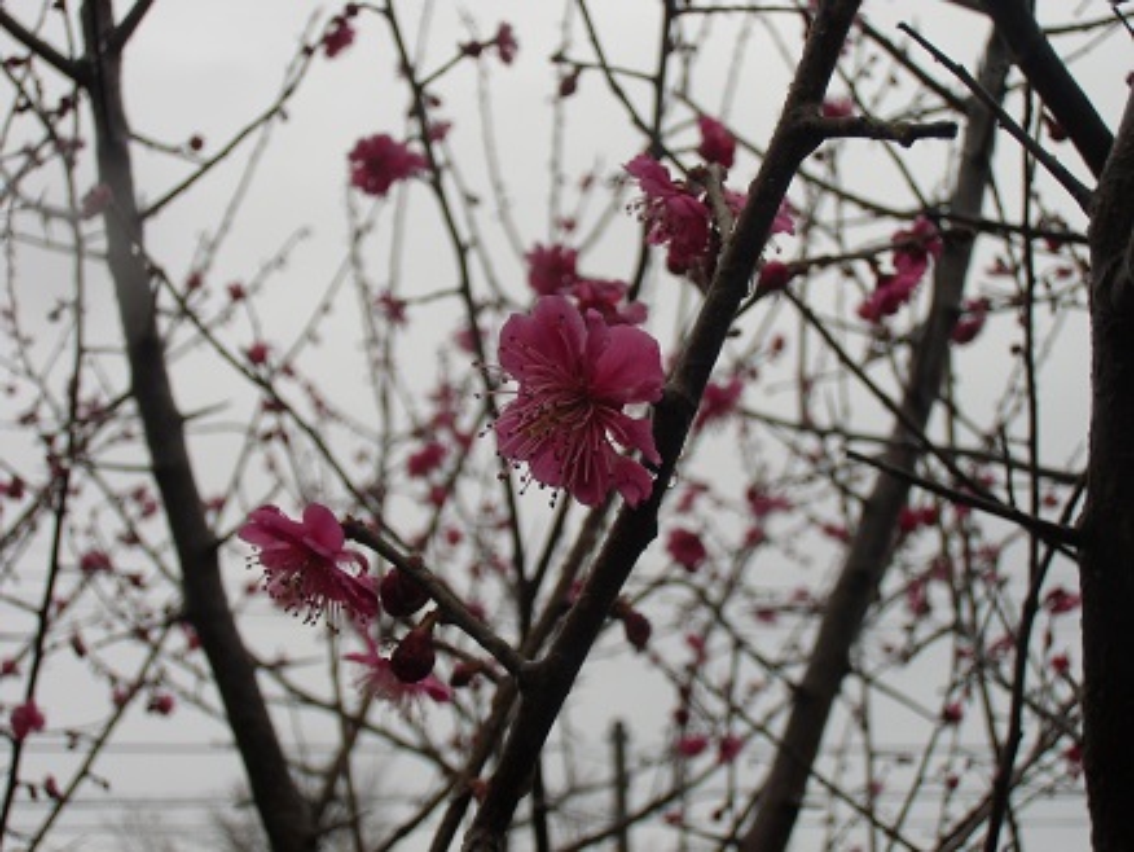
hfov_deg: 40.4
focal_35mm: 47
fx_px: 1541
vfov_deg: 30.9
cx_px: 567
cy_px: 426
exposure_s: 1/60
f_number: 4.2
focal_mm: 8.29
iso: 100
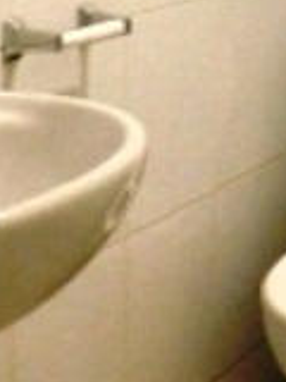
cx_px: 555
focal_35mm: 115
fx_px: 1267
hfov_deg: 11.7
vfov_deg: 16.1
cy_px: -134
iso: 280
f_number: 3
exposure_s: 1/30
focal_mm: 4
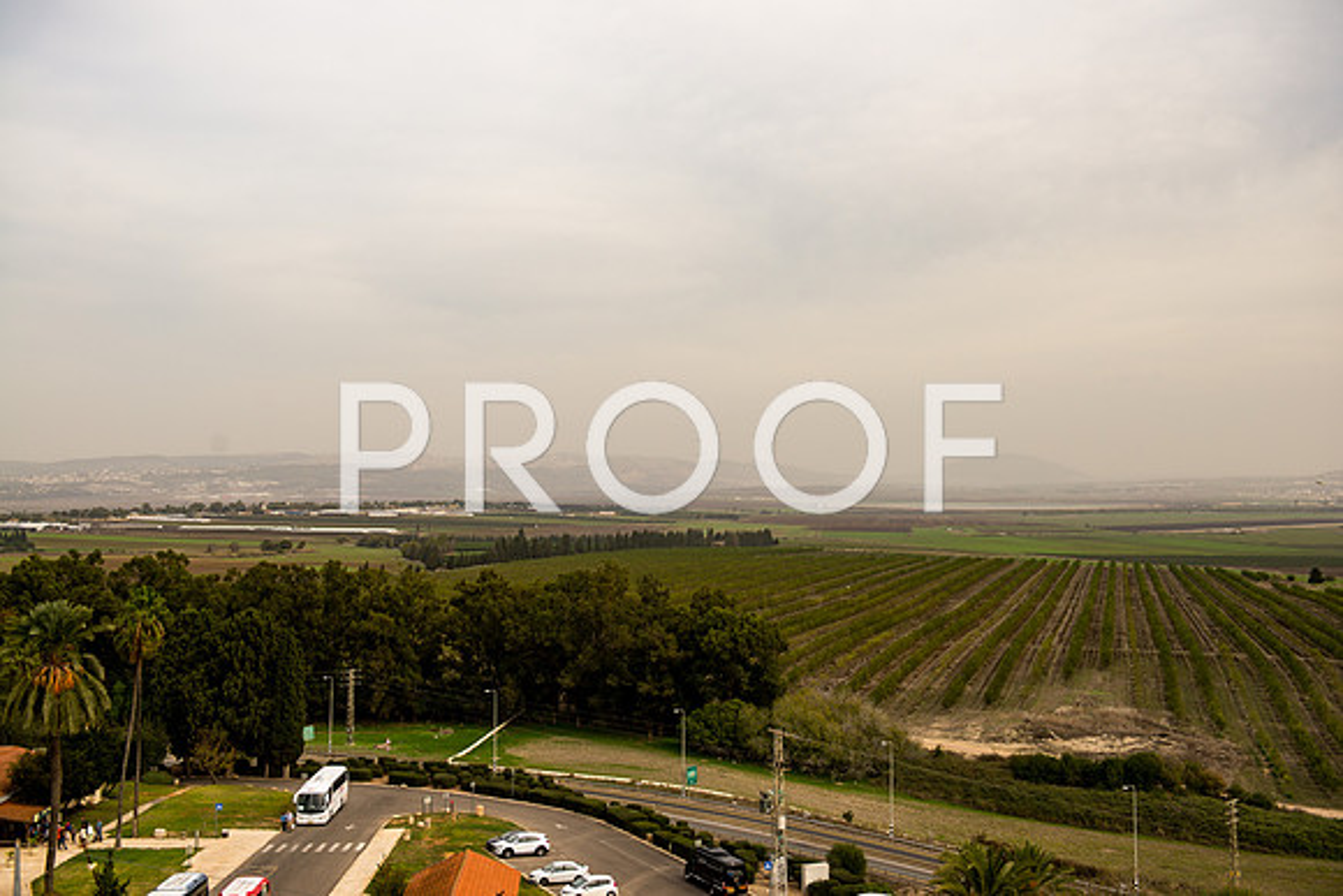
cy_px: 448
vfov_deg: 35.1
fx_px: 1418
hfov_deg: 50.7
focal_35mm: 38
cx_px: 672
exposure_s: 1/1000
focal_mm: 38
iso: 100
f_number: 3.5
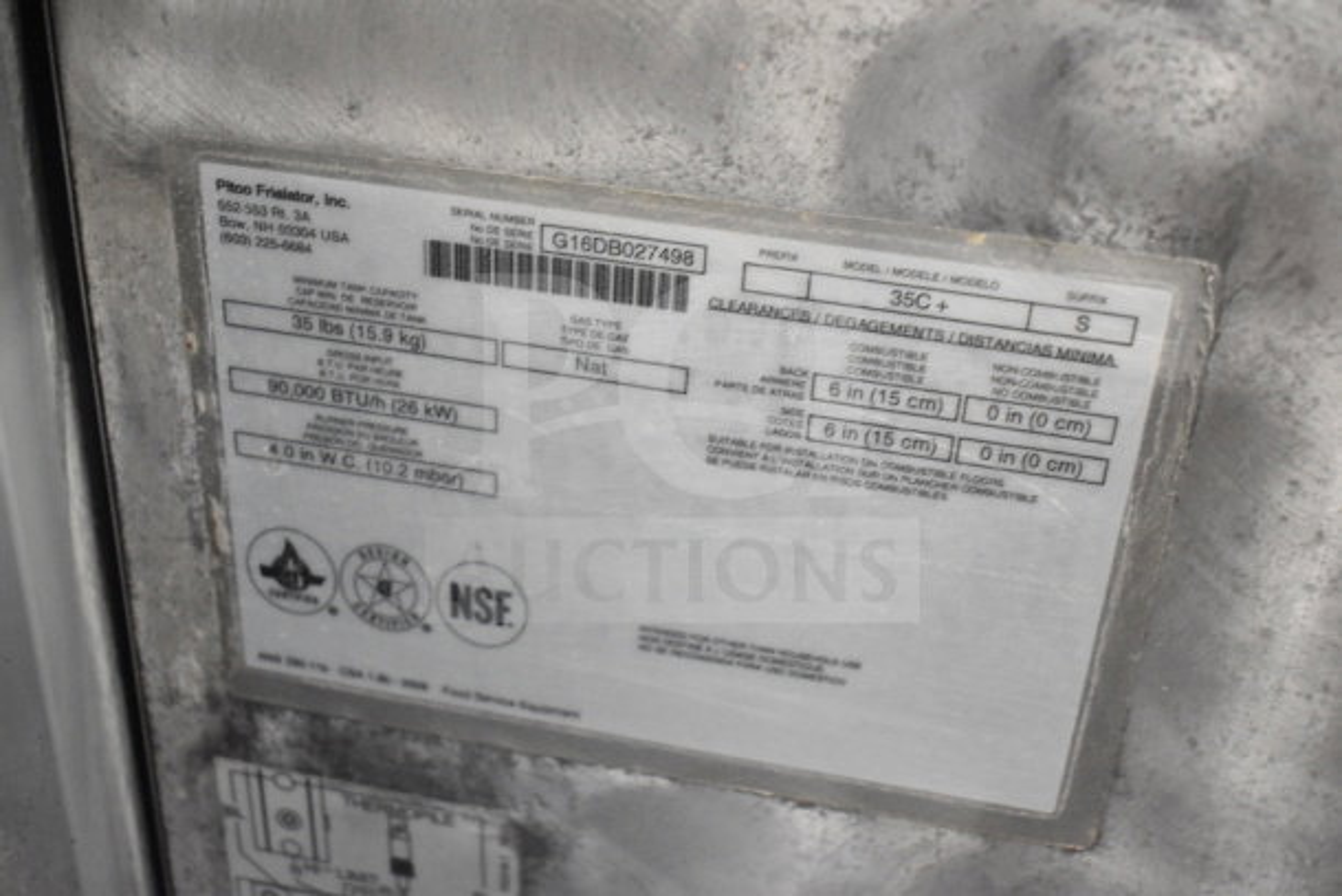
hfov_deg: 45.0
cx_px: 671
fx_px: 1622
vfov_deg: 30.9
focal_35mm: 44
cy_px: 448
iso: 6400
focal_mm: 29
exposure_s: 1/80
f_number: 4.5
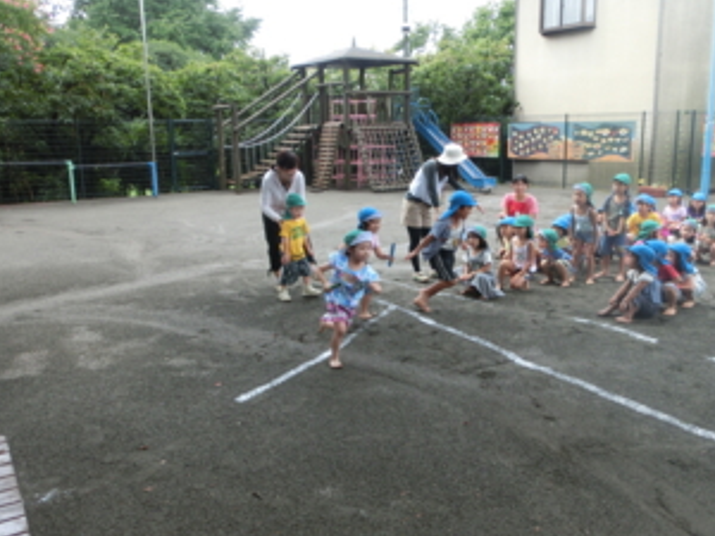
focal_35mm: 32
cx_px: 372
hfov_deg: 56.8
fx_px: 661
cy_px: 276
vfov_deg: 44.2
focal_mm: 4.24
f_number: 3
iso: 100
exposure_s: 1/250
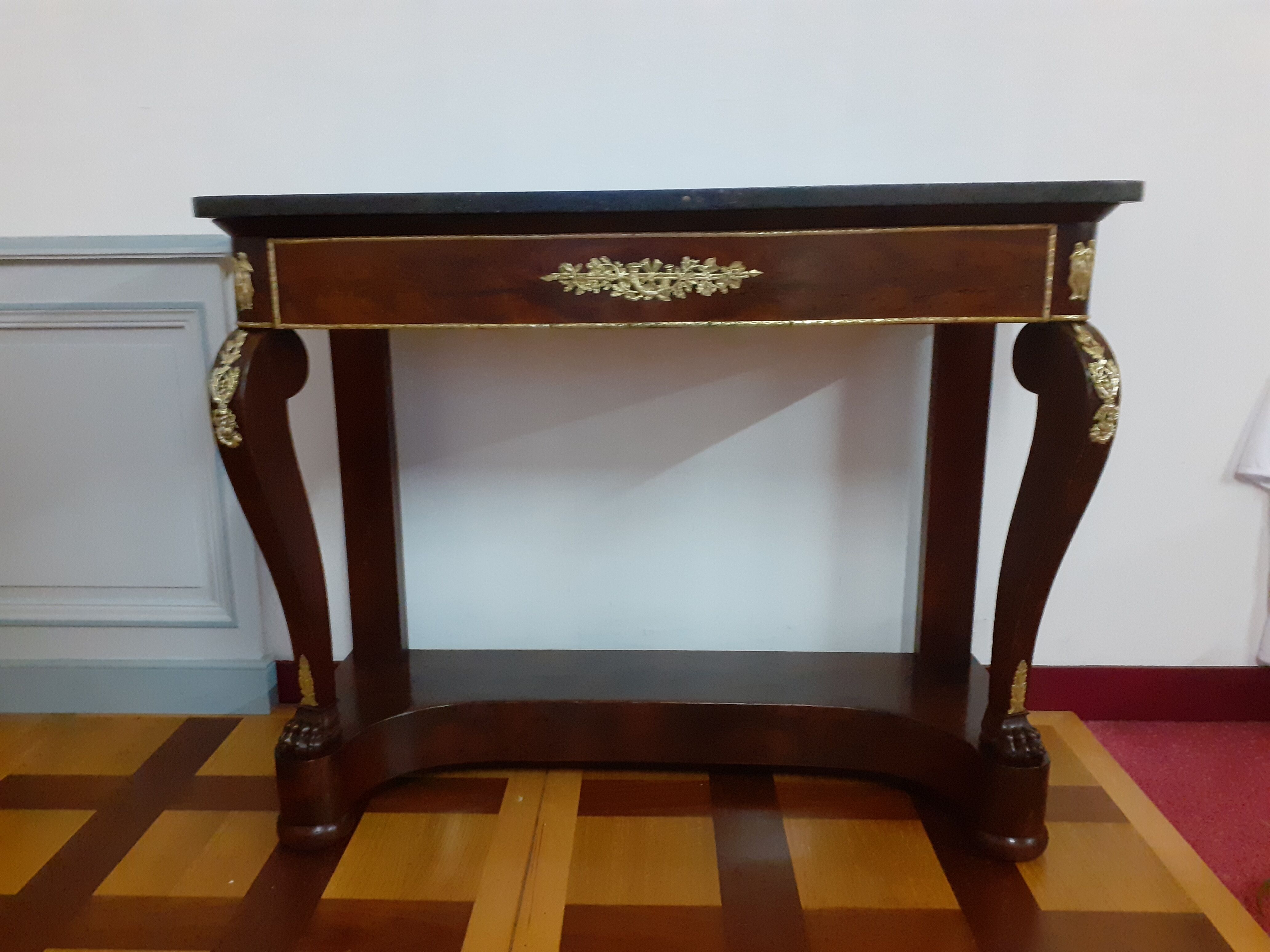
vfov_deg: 51.4
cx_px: 635
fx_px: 991
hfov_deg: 65.3
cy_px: 476
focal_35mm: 27
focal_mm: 3.6
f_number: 1.9
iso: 500
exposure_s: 1/25
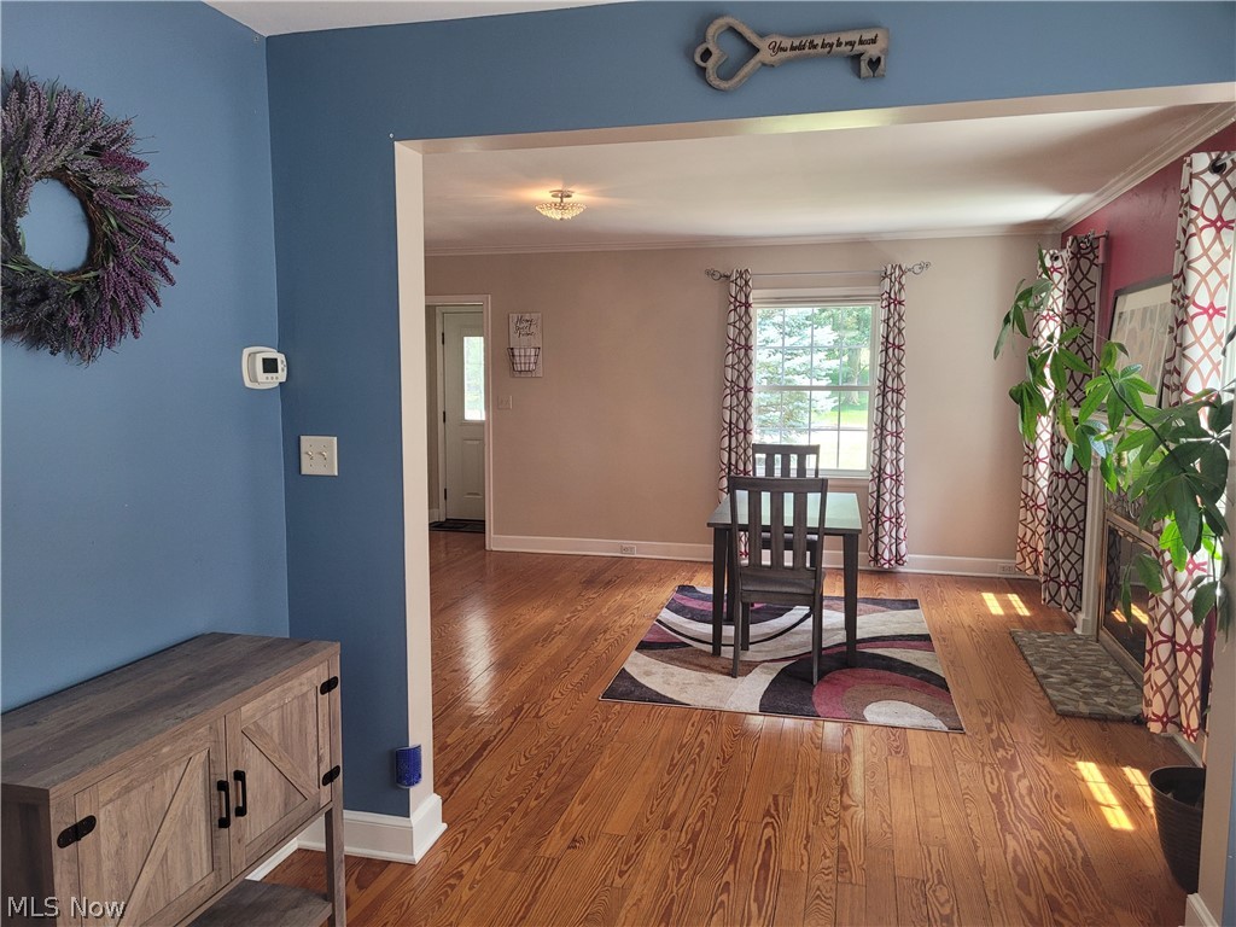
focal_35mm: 26
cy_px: 464
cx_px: 618
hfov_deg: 67.3
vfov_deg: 53.1
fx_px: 928
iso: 250
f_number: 1.8
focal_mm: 5.4
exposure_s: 1/120
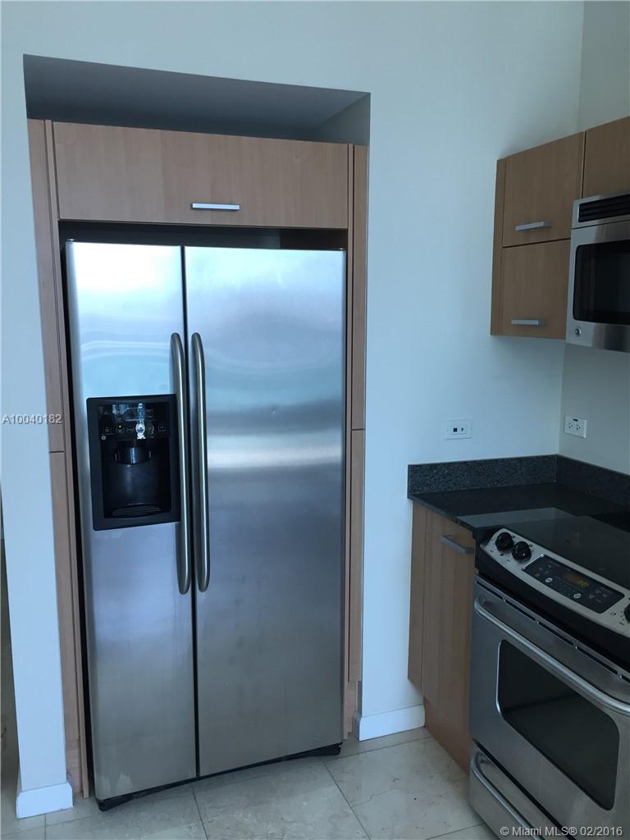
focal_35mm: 29
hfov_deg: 48.2
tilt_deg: -7.9
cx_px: 315
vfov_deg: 61.7
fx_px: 704
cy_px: 420
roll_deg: -0.2
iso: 32
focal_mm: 4.15
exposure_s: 1/40
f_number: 2.2
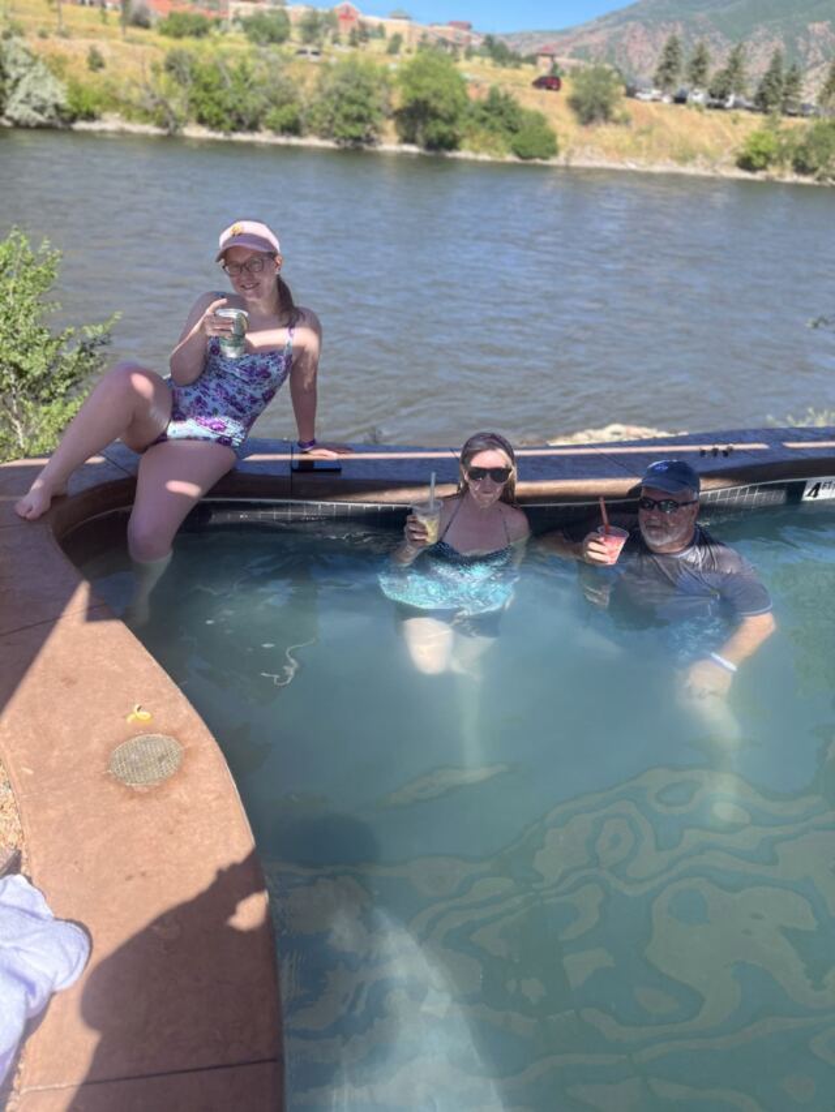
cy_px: 556
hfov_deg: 53.1
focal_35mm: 26
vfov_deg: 67.3
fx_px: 836
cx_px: 418
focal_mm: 5.1
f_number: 1.6
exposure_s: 1/1623
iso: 50
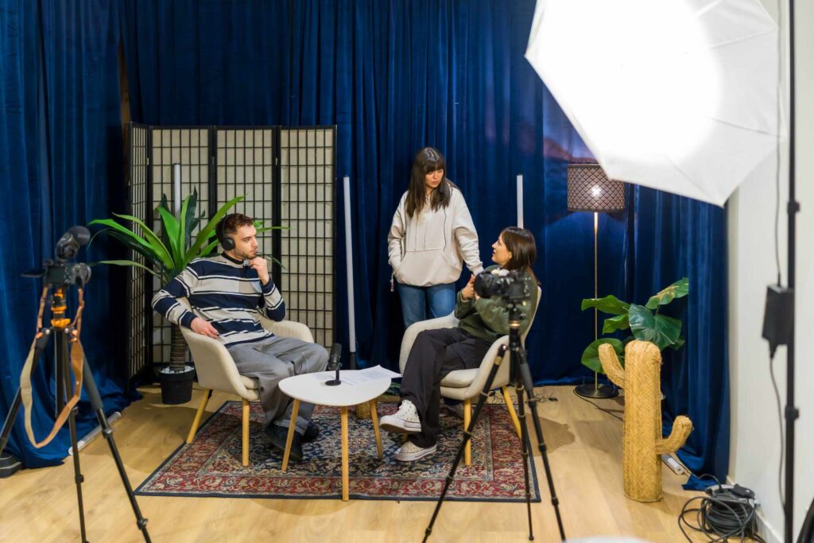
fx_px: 791
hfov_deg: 54.4
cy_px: 272
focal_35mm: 35
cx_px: 407
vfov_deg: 37.9
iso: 1250
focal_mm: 35
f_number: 1.4
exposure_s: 1/160
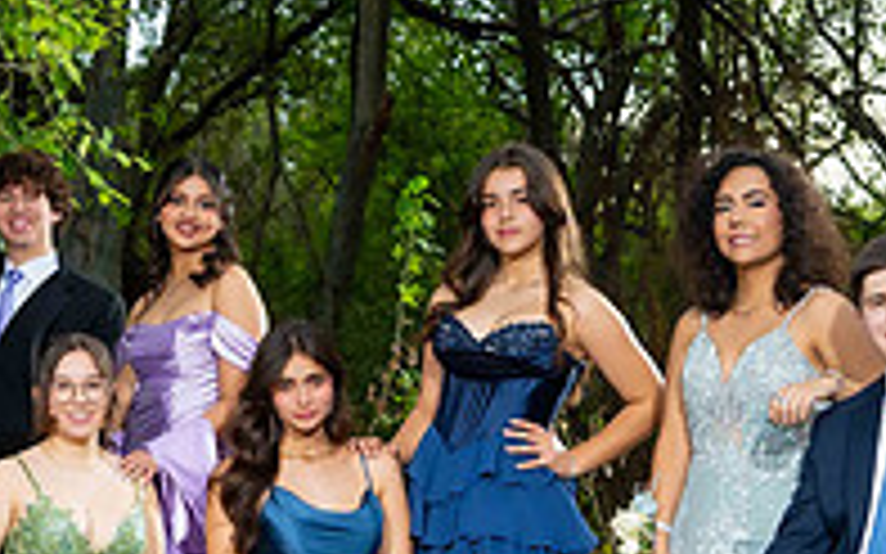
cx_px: 103
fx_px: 2535
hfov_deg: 19.5
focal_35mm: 105
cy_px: 462
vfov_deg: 12.4
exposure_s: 1/200
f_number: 3.2
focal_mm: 35
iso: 160
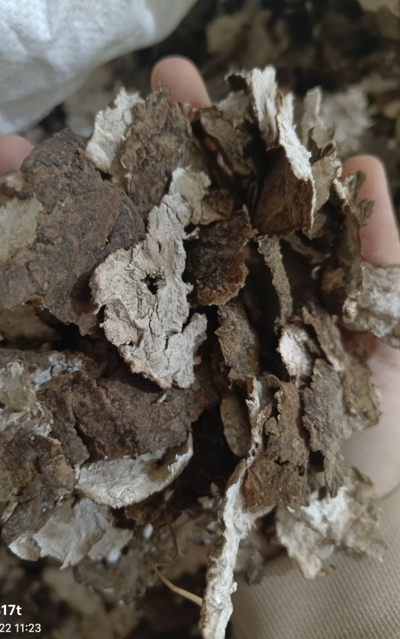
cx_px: 182
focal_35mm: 25
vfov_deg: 72.5
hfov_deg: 49.2
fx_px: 436
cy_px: 320
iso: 779
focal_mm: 5.5
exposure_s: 1/33.3
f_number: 1.88
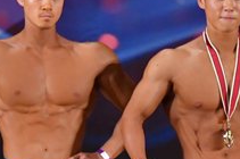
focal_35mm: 827
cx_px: 308
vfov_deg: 1.7
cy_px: 187
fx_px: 5505
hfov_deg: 2.5
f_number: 5.6
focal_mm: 150
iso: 3200
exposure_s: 1/400
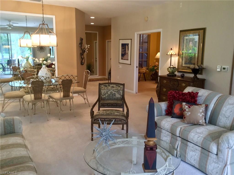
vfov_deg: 45.4
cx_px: 117
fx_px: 210
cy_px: 88
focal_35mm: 31
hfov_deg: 58.4
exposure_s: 1/30
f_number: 2.4
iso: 160
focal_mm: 3.3
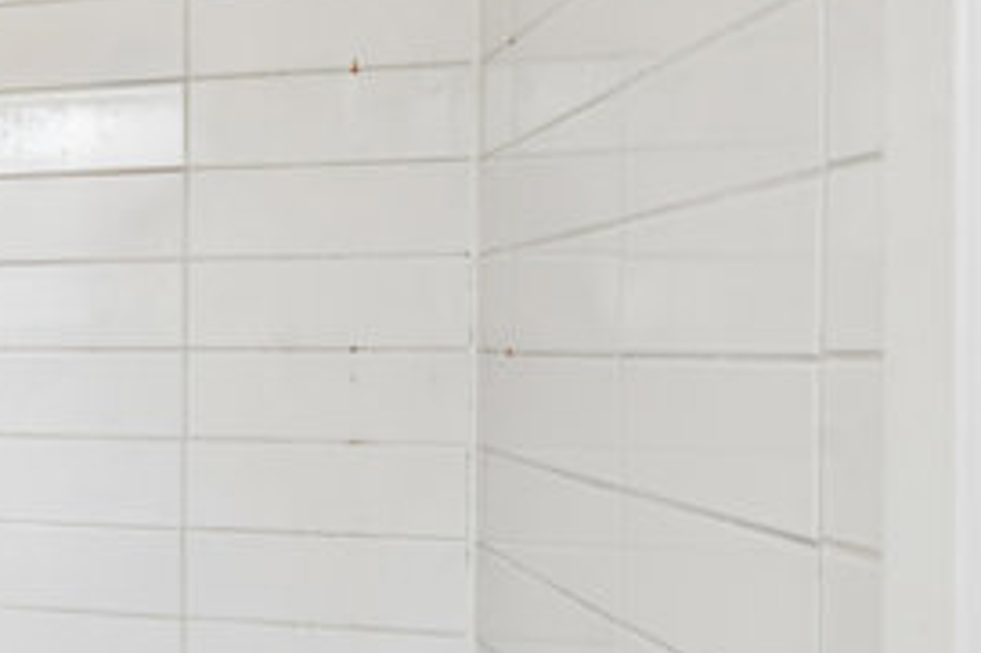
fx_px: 1362
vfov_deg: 27.0
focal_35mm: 50
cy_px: 334
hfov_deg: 29.0
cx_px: -400
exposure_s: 1/3.33
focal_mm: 17
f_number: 8
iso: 200
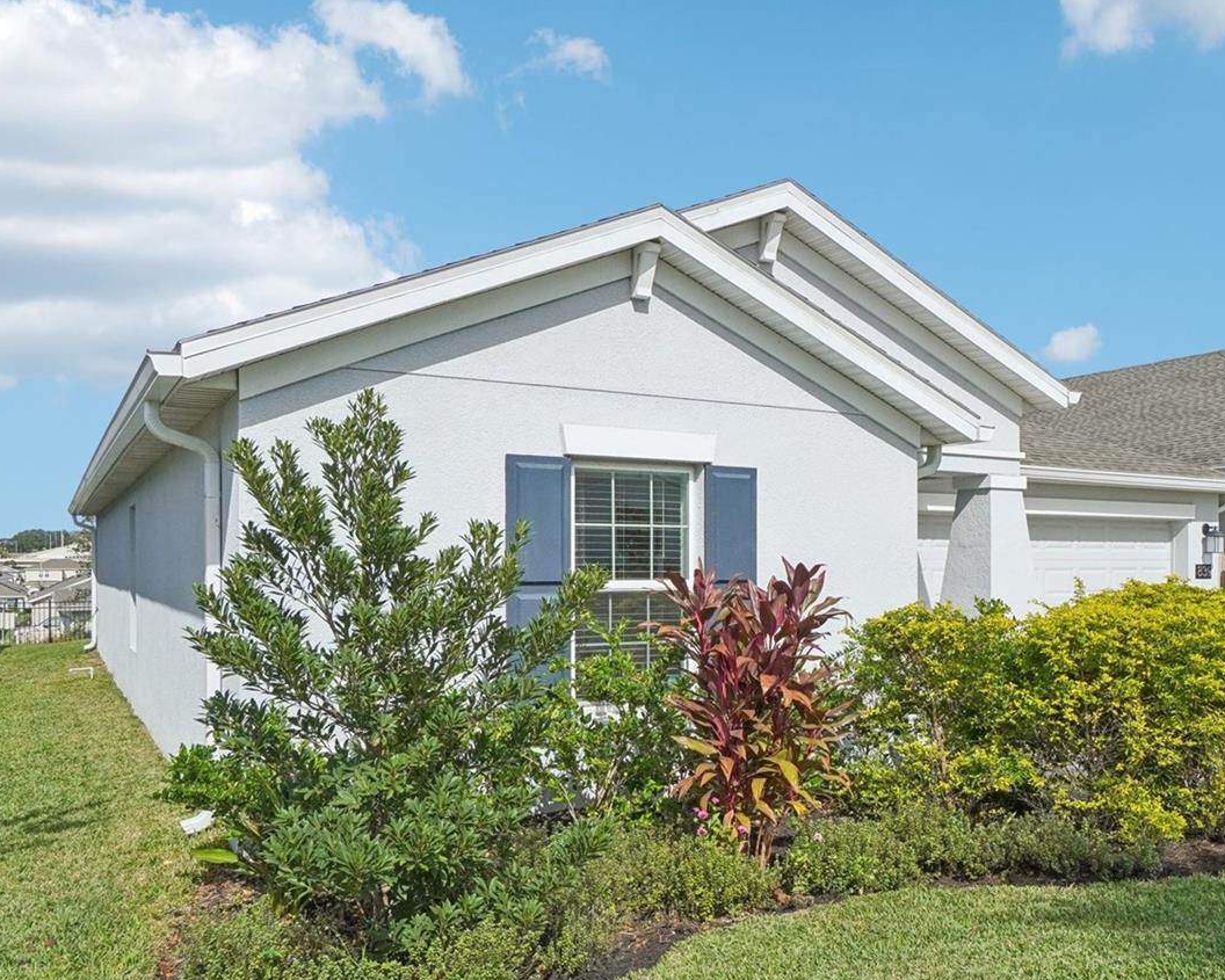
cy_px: 582
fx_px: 1005
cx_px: 693
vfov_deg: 51.7
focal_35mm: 28
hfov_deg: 62.5
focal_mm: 13
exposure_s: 1/1600
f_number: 8
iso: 400
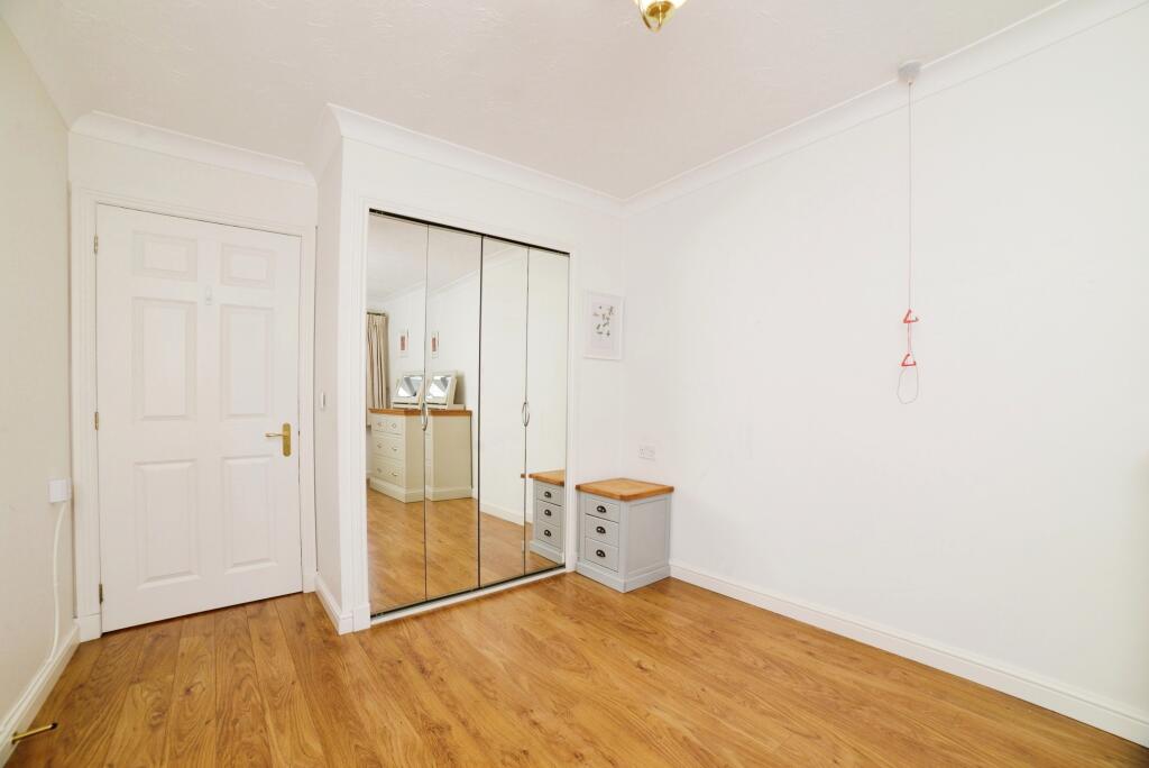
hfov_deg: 104.2
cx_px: 574
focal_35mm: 14
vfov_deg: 81.3
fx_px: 447
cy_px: 384
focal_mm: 14
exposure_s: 1/60
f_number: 8
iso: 400
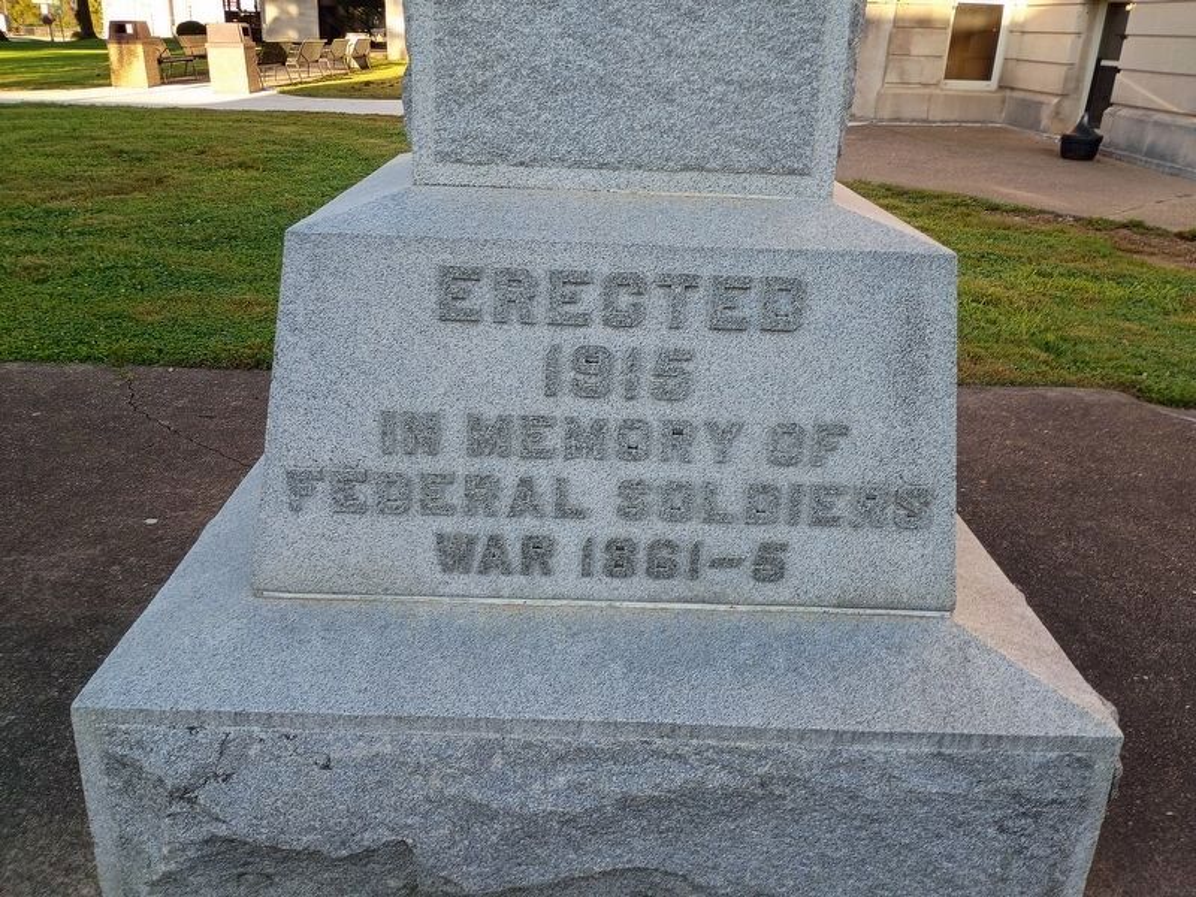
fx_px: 1002
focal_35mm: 29
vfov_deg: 48.2
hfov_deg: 61.7
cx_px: 598
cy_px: 448
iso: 100
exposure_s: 1/156
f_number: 1.8
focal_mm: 4.27
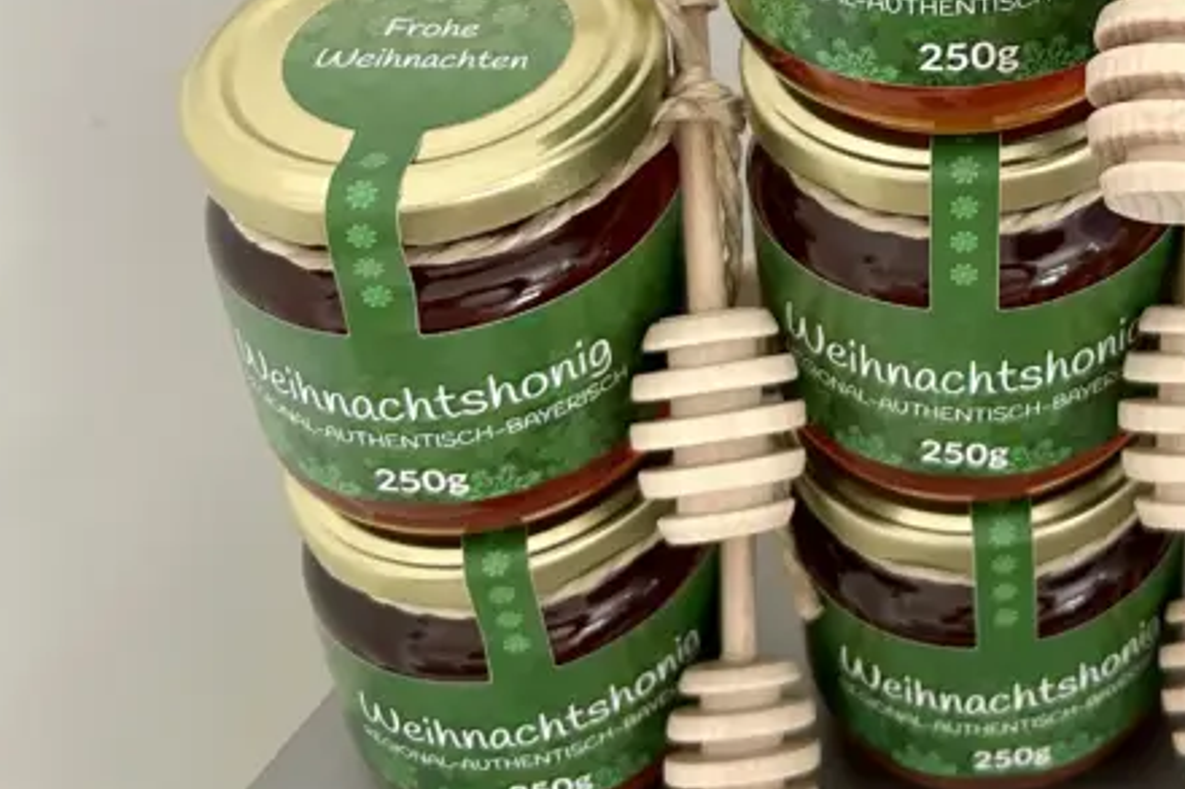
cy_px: -124
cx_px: 1258
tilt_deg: -33.2
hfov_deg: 29.2
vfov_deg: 20.4
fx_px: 2073
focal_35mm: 63
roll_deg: -1.9
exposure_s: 1/60
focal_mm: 5.7
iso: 250
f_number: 1.5
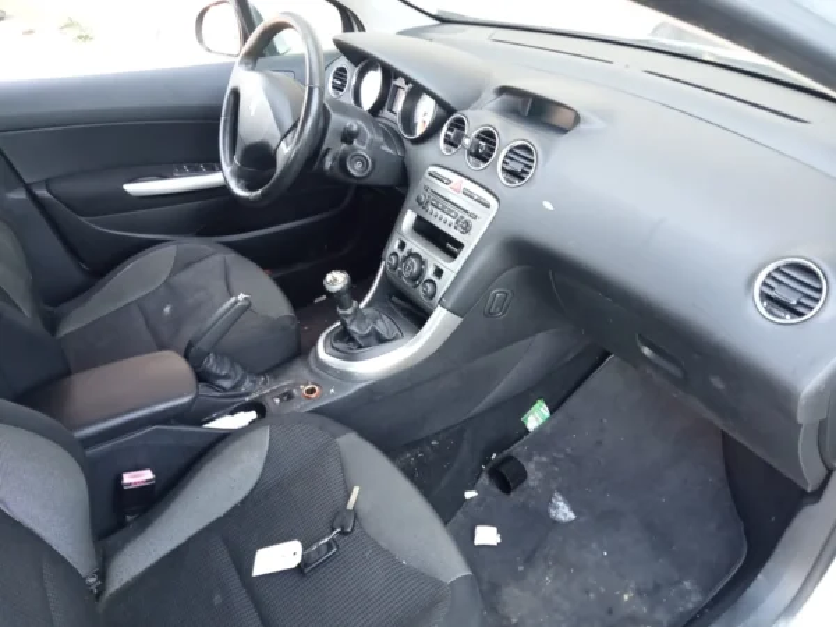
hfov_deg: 63.4
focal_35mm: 28
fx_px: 676
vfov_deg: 49.7
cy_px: 314
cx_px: 418
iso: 464
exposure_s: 1/33.3
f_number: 2.2
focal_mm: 3.46
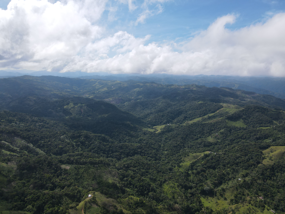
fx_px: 198
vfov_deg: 56.8
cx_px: 142
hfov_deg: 71.6
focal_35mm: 24
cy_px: 107
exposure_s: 1/1000
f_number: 2.8
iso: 100
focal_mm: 4.5
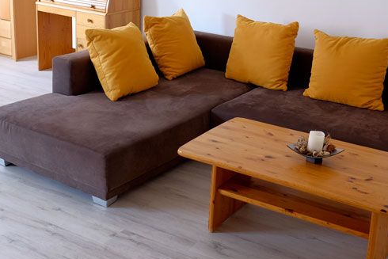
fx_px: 507
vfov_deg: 28.1
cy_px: 53
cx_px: 133
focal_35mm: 47
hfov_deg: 41.4
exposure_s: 1/30
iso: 200
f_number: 2
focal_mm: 16
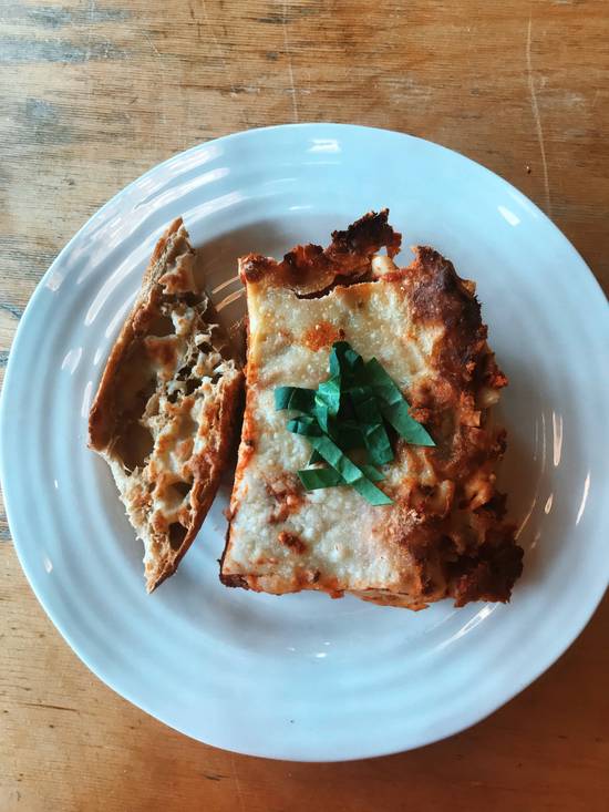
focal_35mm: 28
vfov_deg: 63.4
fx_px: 657
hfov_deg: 49.8
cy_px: 406
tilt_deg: -82.2
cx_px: 304
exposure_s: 1/60
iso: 32
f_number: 1.8
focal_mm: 3.99
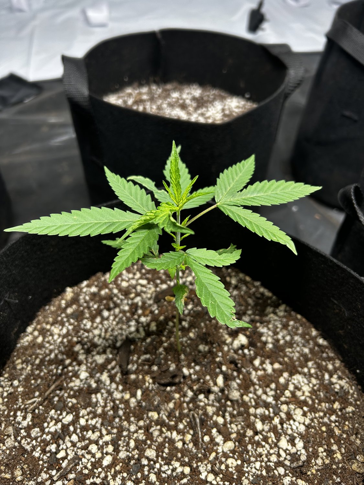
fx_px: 365
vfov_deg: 67.3
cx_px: 182
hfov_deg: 53.1
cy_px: 242
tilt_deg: -48.9
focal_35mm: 26
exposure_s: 1/175
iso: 40
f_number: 1.5
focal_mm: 5.7
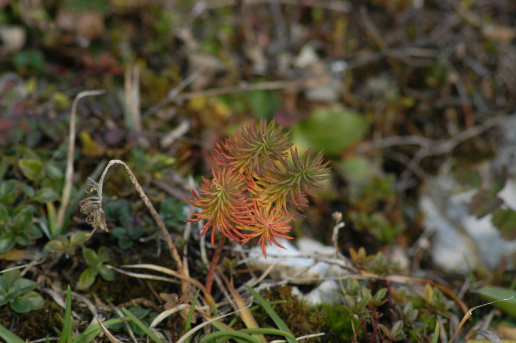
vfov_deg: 5.5
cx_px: 258
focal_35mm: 248
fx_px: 3543
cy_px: 172
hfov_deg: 8.3
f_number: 6.3
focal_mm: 165
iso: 200
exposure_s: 1/45
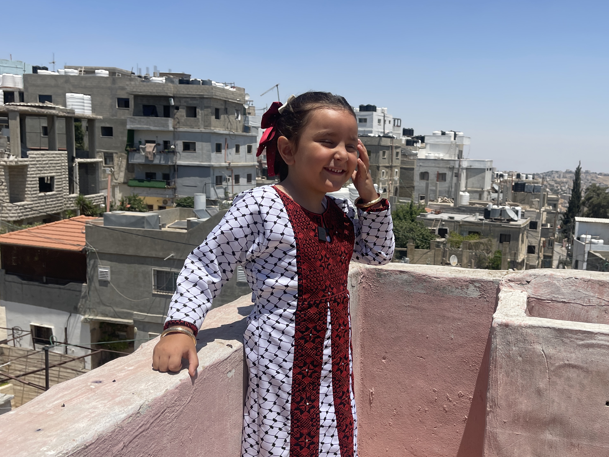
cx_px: 370
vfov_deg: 41.8
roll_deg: -2.1
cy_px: 248
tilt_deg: -11.2
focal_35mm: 34
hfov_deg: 53.5
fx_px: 598
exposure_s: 1/5376
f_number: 1.6
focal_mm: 5.1
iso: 32
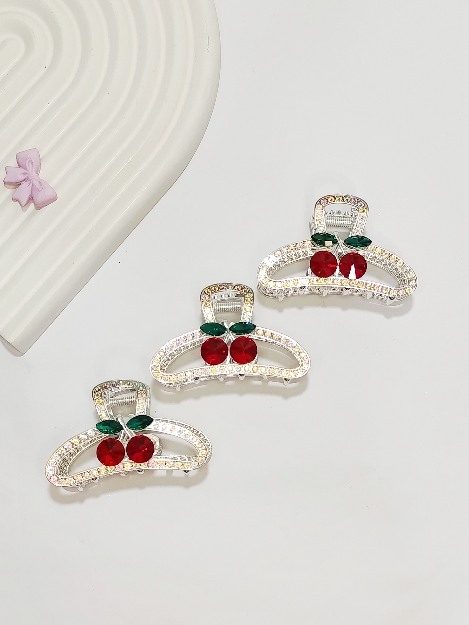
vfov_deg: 56.8
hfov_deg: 44.2
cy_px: 312
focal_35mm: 32
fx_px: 578
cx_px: 234
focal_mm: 6.14
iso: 400
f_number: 1.6
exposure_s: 1/120
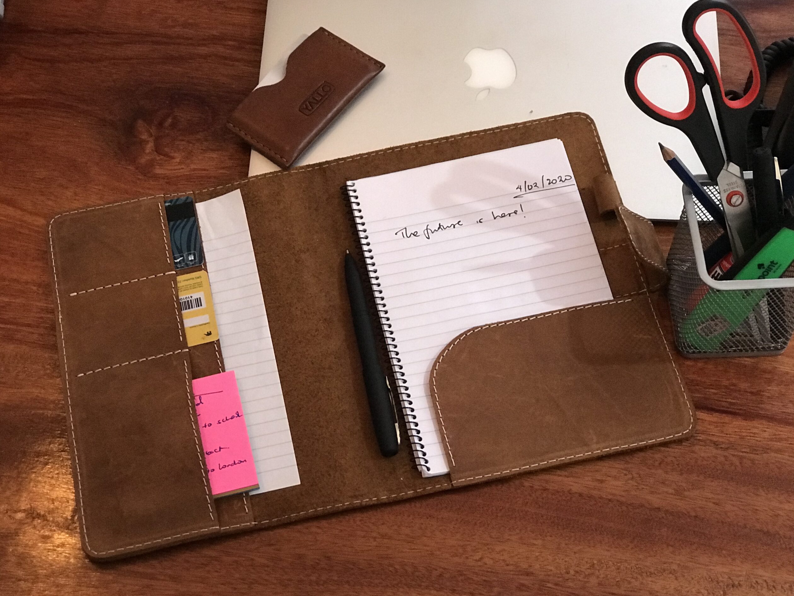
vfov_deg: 25.2
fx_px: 1330
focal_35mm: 58
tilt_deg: -61.6
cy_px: 298
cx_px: 394
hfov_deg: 33.2
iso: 800
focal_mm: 6.6
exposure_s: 1/50
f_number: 2.8
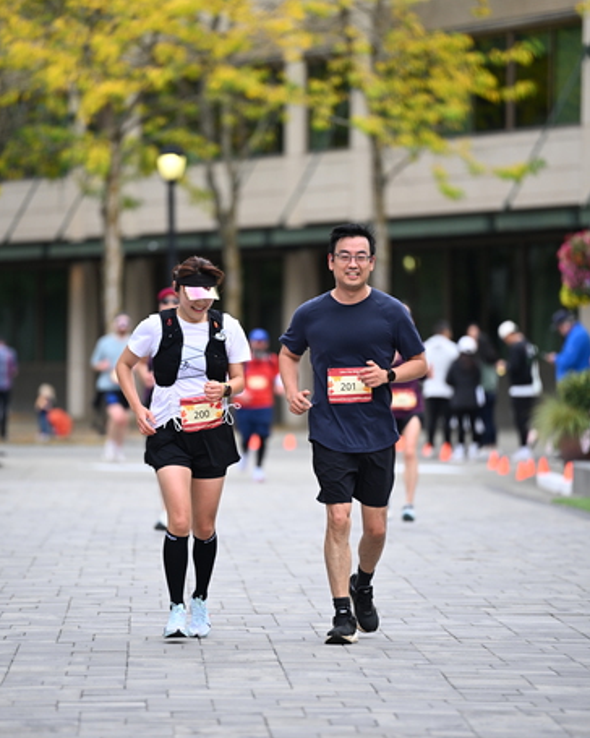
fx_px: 4955
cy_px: 357
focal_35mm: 227
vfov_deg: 8.5
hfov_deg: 6.8
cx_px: 294
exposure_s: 1/2000
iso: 640
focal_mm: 200
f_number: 2.8
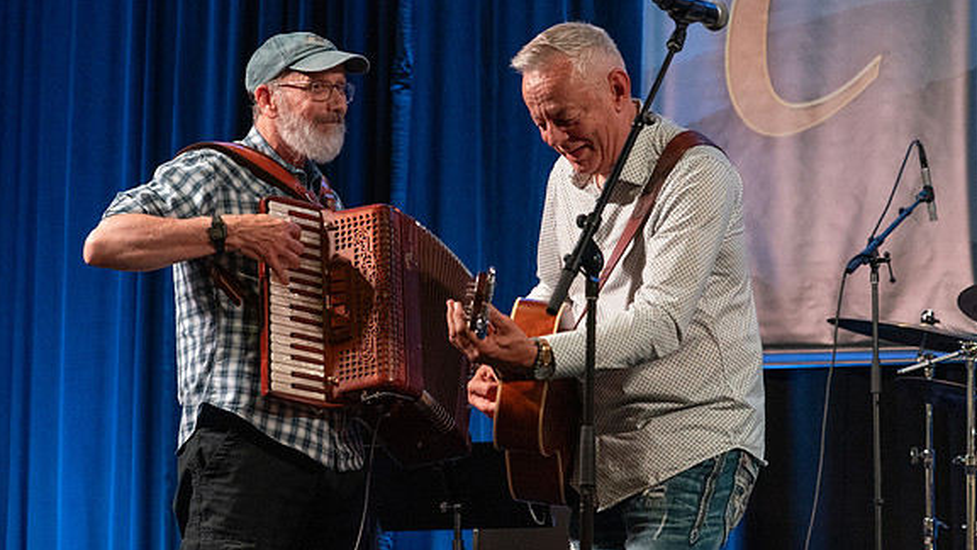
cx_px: 488
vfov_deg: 11.4
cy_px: 306
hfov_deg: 20.2
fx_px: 2746
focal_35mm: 106
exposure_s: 1/200
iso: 6400
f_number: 5.6
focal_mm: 98
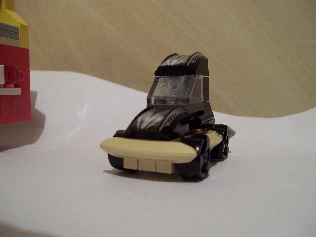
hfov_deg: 51.4
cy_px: 118
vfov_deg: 39.7
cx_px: 158
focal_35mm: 36
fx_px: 329
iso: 160
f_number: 2.7
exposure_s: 1/8.15
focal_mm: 6
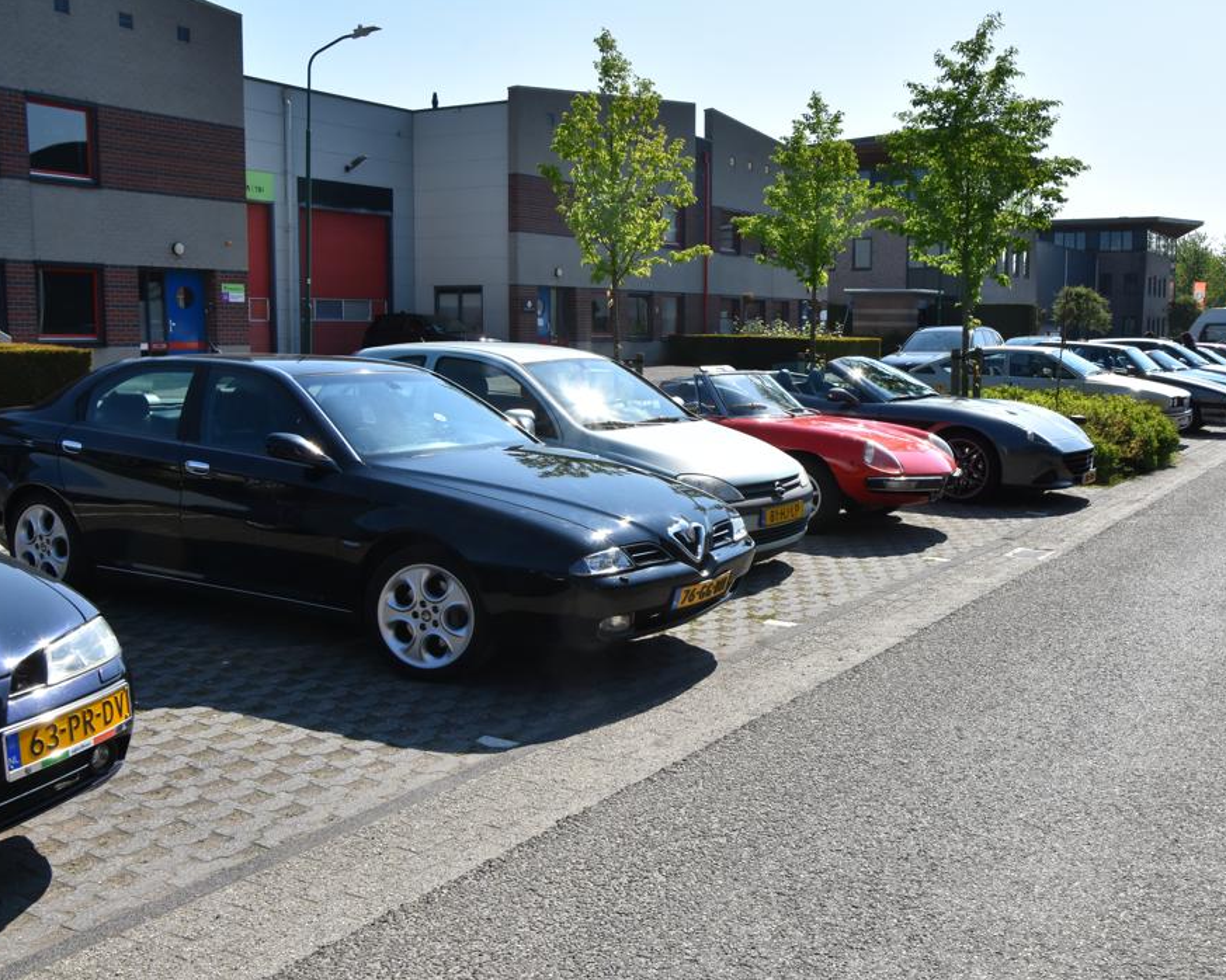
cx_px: 720
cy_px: 477
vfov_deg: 40.5
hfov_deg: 49.4
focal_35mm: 37
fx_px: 1327
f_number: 13
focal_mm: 21
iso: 640
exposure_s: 1/640
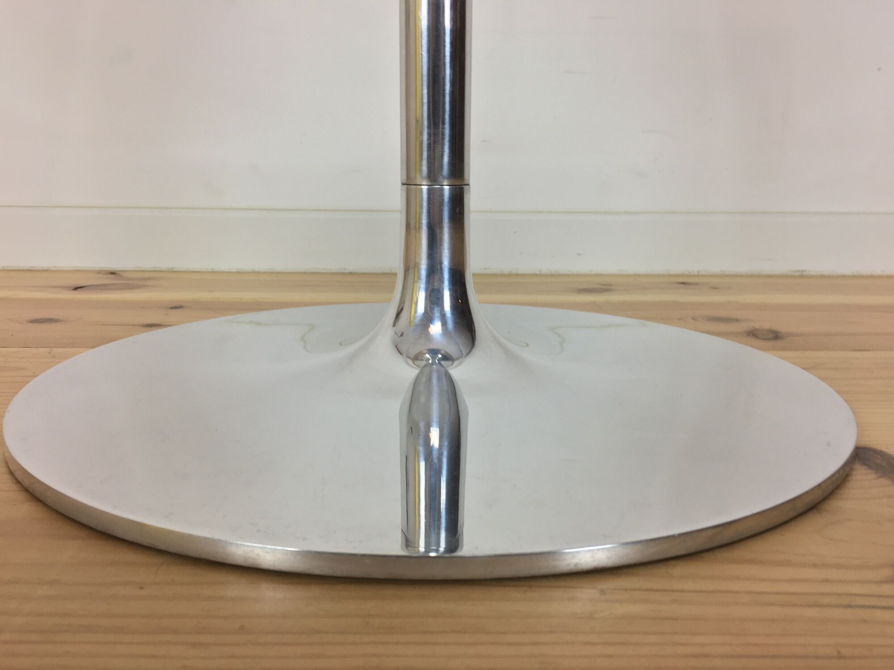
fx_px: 749
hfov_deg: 61.7
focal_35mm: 29
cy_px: 335
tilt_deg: -13.0
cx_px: 447
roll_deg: -0.7
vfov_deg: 48.2
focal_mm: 4.15
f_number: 2.2
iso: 32
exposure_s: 1/33
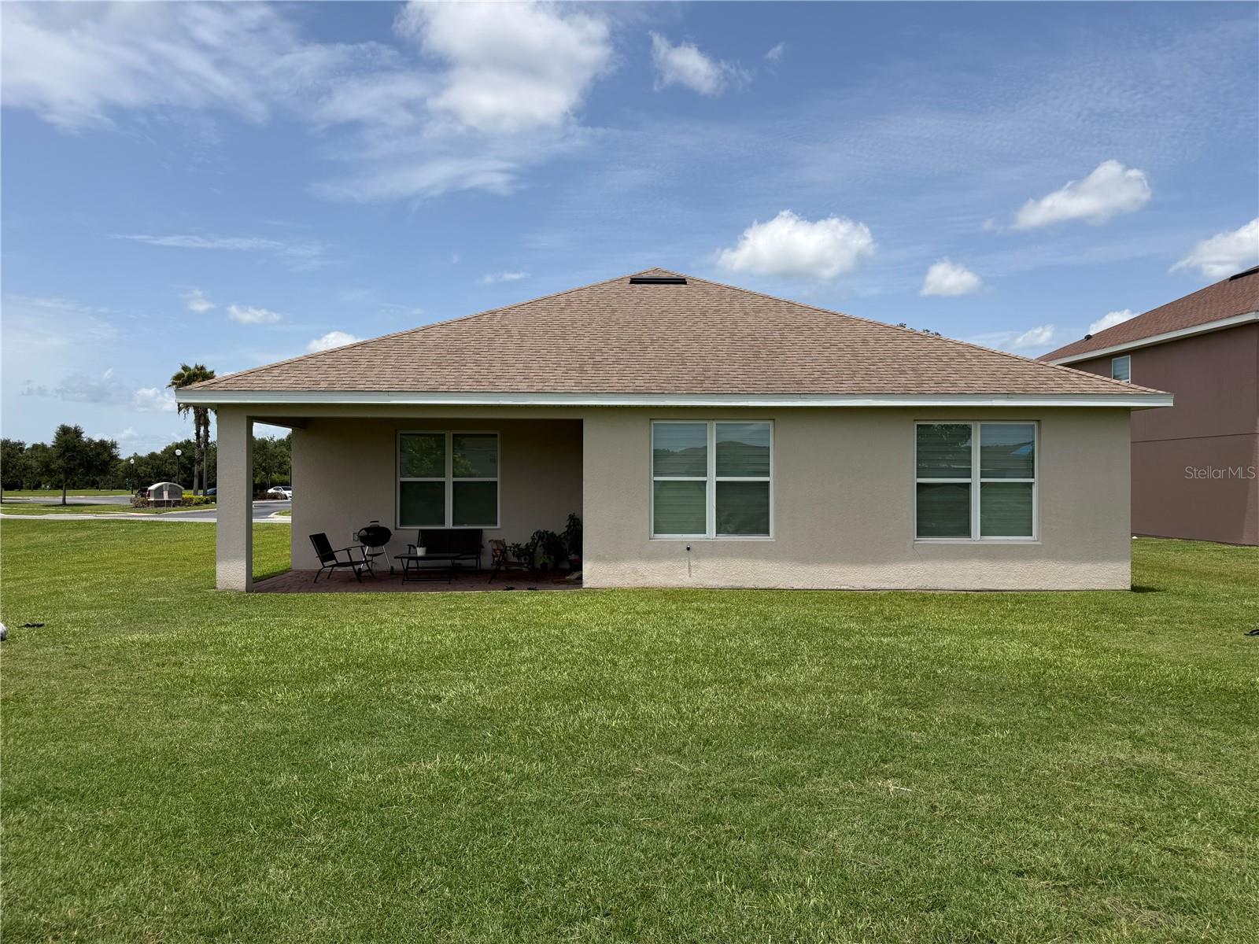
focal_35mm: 24
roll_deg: +0.2
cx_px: 630
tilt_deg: +1.5
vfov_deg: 56.8
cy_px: 472
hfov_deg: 71.6
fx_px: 873
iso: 80
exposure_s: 1/6711
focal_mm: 6.76
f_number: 1.78
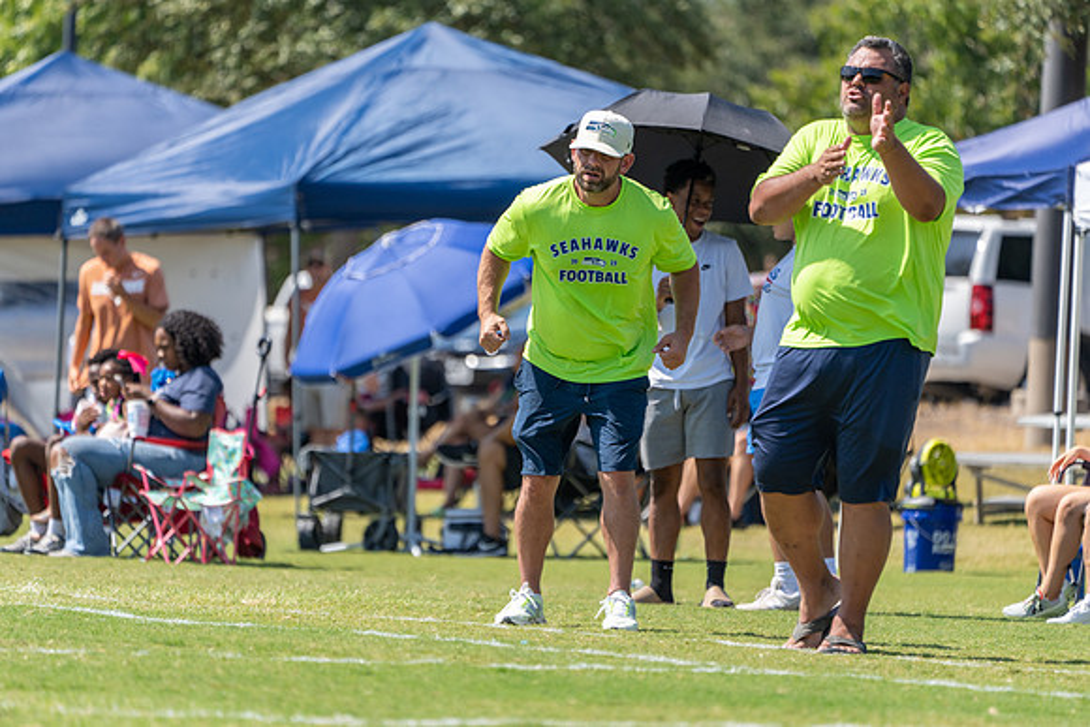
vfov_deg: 3.5
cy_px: 364
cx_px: 545
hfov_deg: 5.3
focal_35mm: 391
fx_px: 11841
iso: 400
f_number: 5.6
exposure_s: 1/1250
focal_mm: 391
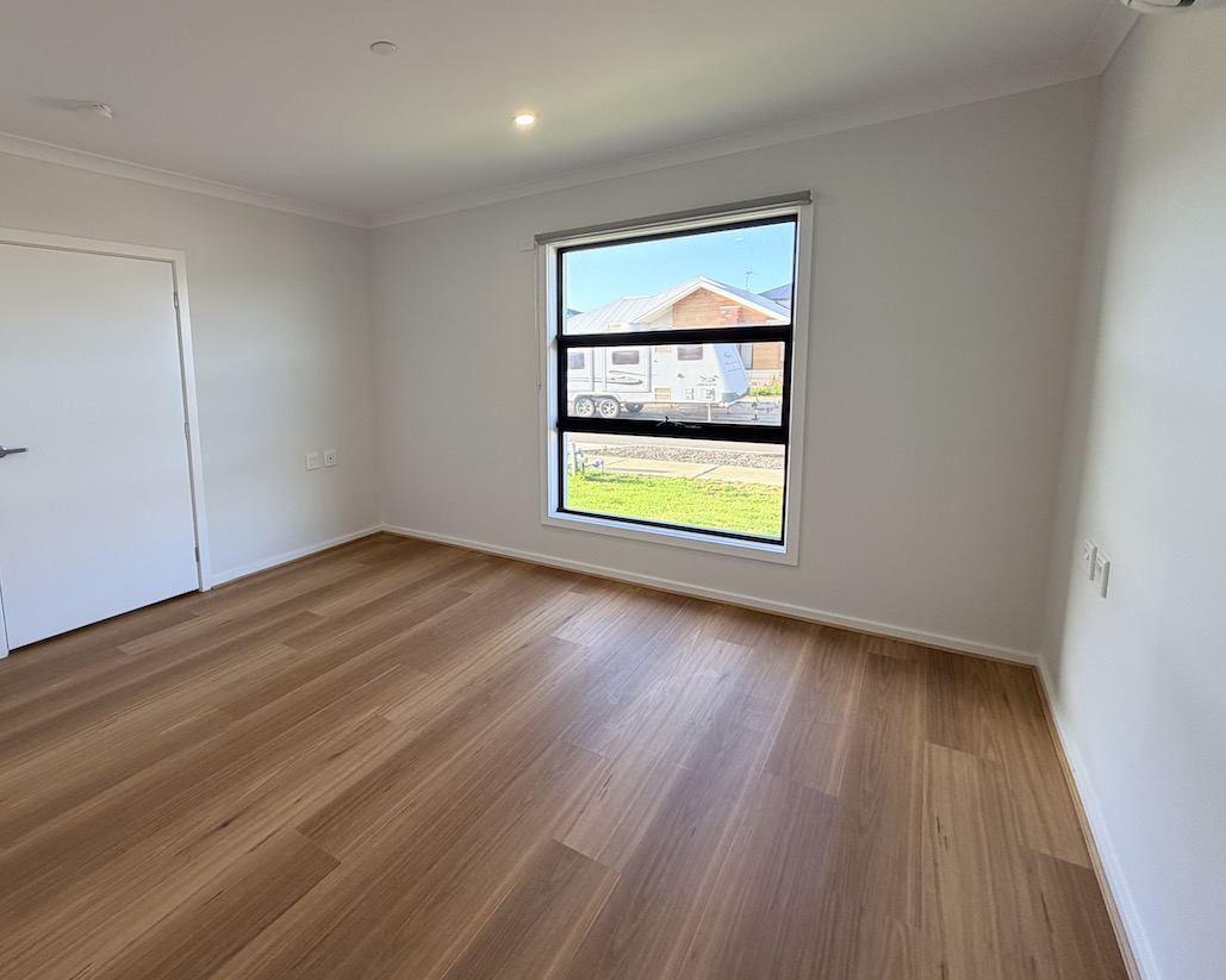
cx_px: 477
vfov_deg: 76.7
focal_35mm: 17
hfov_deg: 88.2
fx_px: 617
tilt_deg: -7.1
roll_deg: +1.0
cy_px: 436
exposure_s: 1/100
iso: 100
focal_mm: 2.22
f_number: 2.2
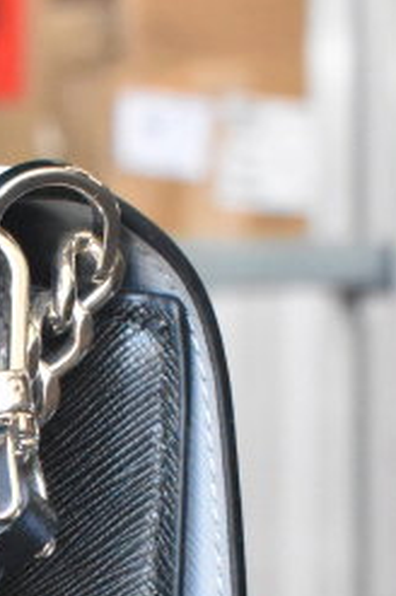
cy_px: 771
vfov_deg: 10.3
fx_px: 3224
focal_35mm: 195
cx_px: -225
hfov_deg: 6.9
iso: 6400
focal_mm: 35
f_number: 8
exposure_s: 1/250
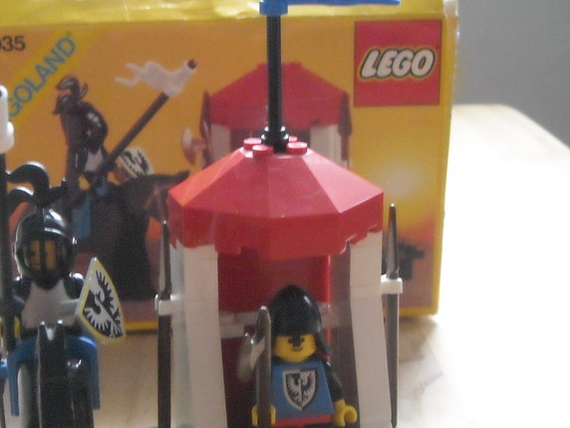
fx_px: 1400
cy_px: 293
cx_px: 208
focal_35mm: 85
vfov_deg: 17.3
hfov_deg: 23.0
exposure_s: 1/15
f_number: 3.3
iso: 800
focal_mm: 8.85
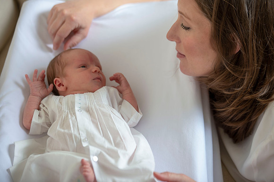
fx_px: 913
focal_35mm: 120
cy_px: 91
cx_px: 137
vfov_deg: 11.4
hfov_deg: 17.1
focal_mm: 120
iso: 80
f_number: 2.8
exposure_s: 1/160
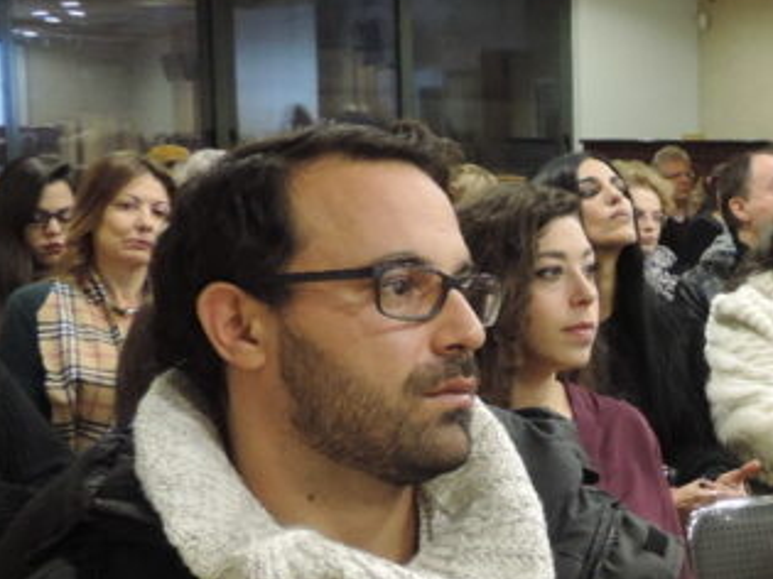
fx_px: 1741
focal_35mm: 78
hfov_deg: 22.9
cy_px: 432
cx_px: 933
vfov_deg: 18.8
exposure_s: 1/13
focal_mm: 4.3
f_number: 3
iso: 400
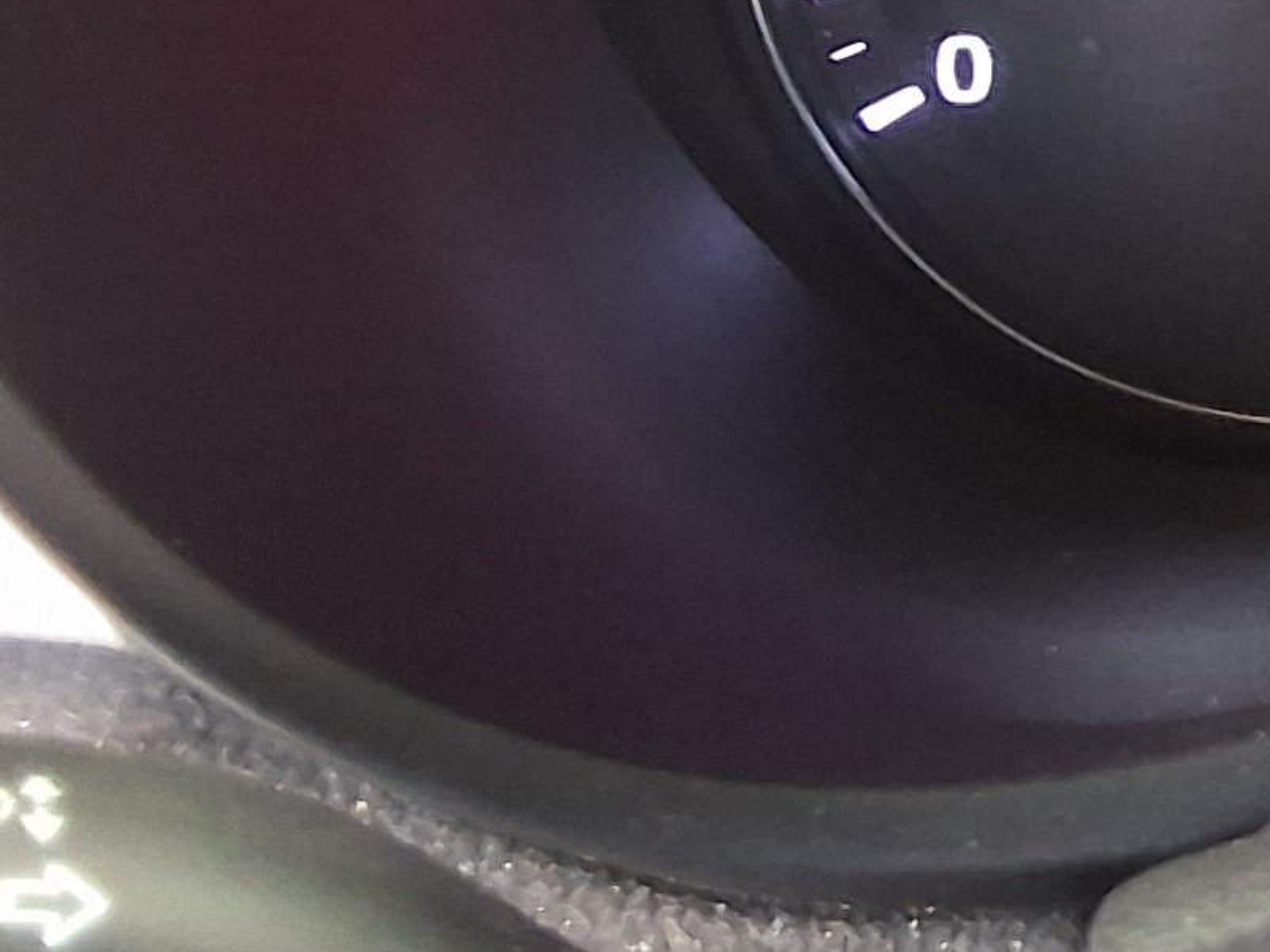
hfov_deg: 14.8
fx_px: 4181
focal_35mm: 114
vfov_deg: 12.7
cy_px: -184
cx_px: 2369
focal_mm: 2.91
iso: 250
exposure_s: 1/24
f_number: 1.9
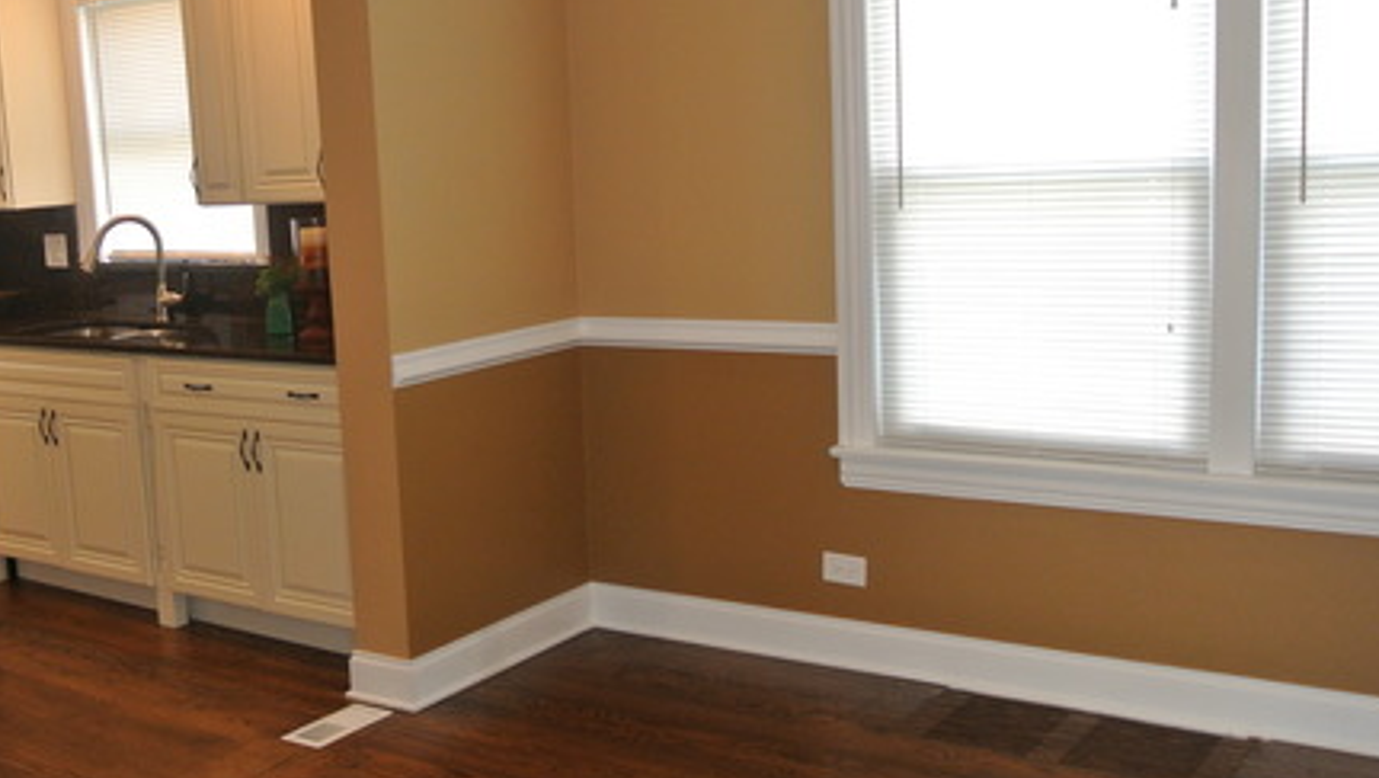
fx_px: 1537
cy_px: 429
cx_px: 429
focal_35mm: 42
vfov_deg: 28.4
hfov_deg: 47.3
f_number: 3.5
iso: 280
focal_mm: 10
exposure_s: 1/60
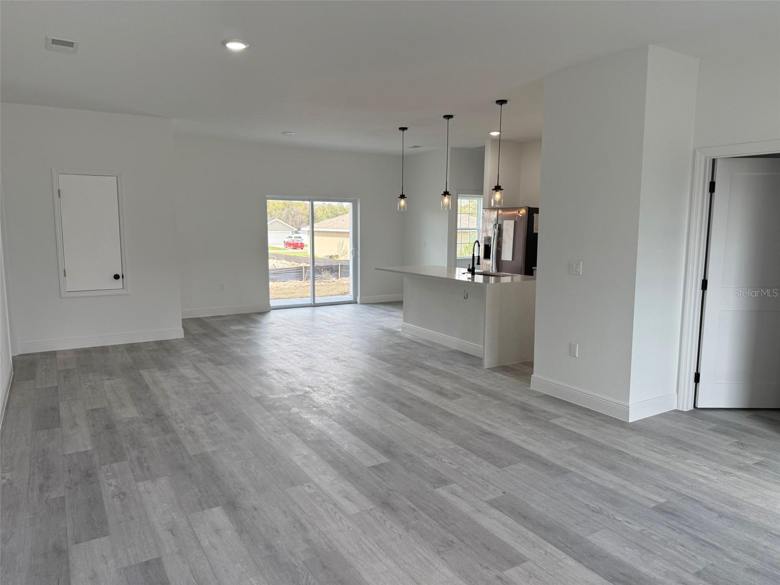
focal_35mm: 24
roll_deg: +0.3
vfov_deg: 56.8
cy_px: 292
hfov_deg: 71.6
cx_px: 390
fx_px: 541
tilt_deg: -6.4
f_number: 1.78
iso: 100
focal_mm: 6.76
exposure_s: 1/333
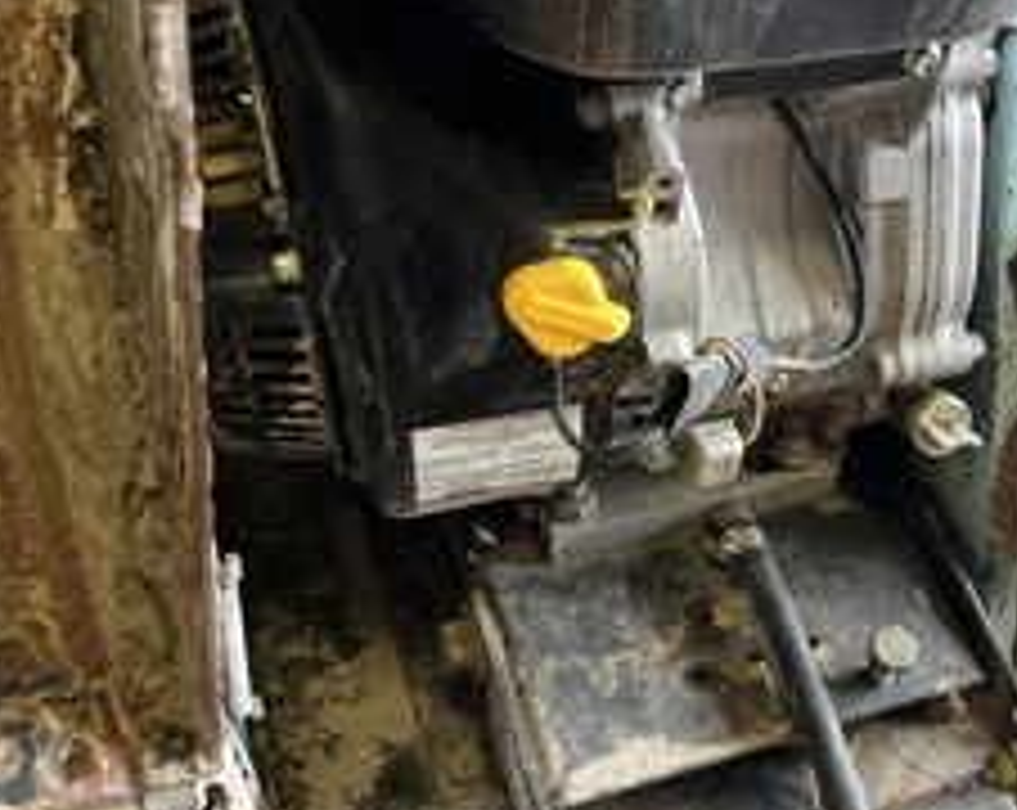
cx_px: 792
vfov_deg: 33.2
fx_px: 1352
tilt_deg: -50.4
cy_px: 508
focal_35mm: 45
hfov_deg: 39.8
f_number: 1.6
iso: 125
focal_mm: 5.1
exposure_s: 1/121
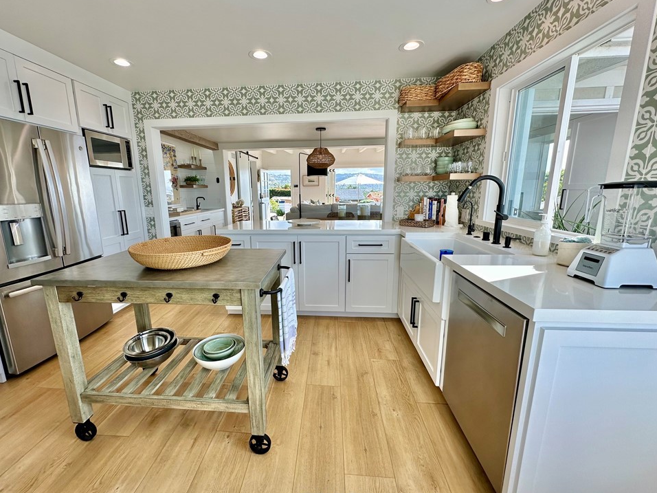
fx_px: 285
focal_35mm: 15
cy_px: 245
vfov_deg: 81.7
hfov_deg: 98.0
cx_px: 307
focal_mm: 2.22
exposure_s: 1/308
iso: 40
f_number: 2.2
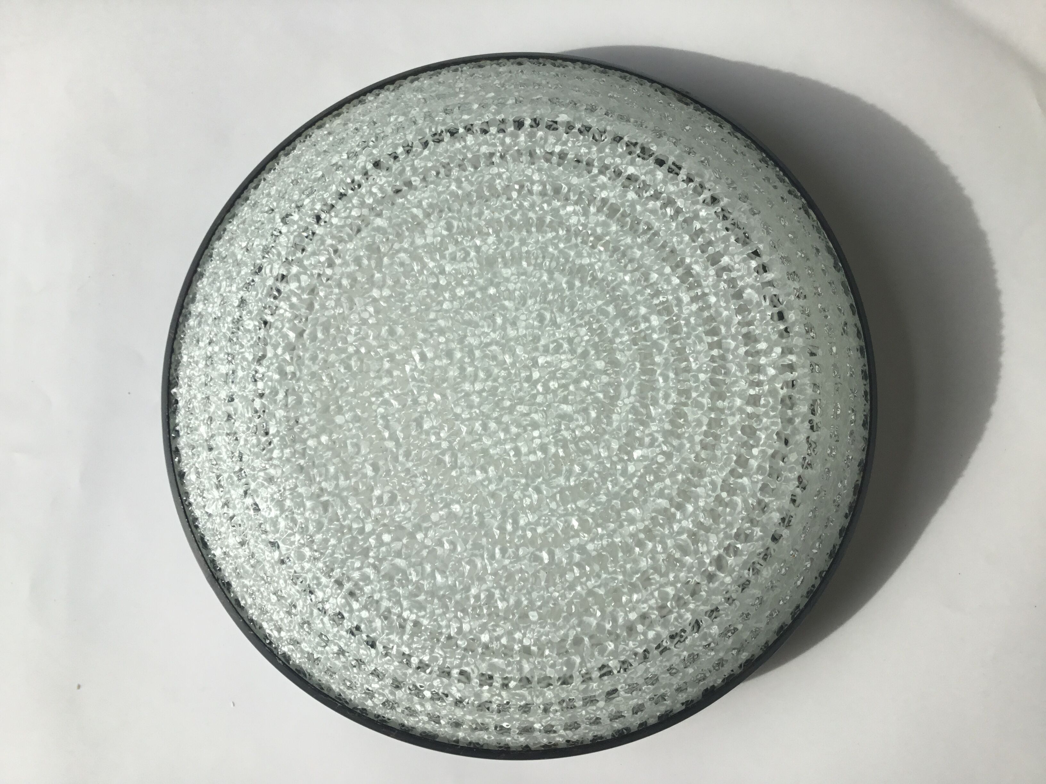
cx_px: 523
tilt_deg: -83.2
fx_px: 937
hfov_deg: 58.4
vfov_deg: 45.4
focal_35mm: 31
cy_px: 392
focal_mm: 3.3
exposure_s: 1/354
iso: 25
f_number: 2.4
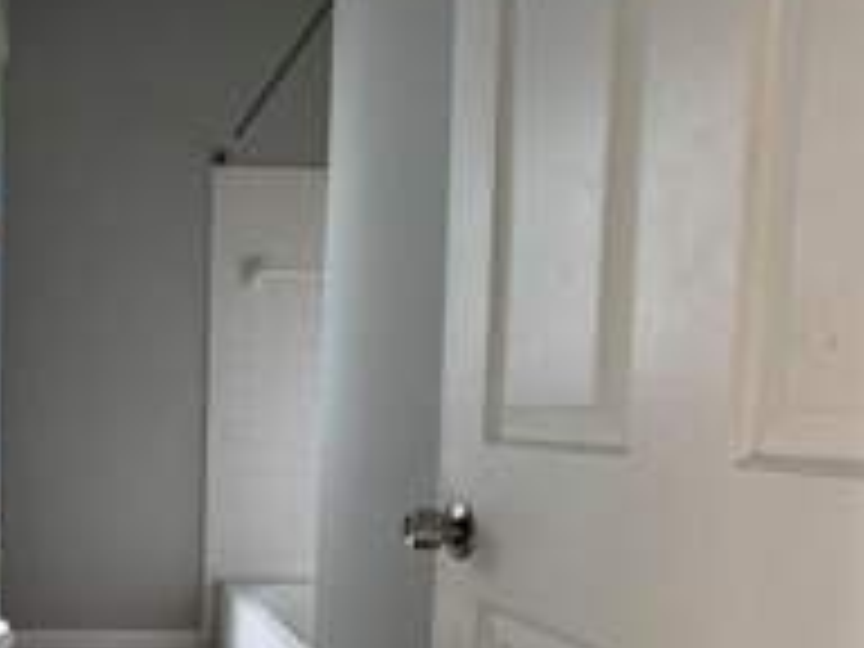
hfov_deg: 47.2
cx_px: 81
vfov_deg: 39.9
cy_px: 459
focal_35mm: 35
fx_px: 874
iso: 320
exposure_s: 1/102
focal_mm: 2.22
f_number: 2.2
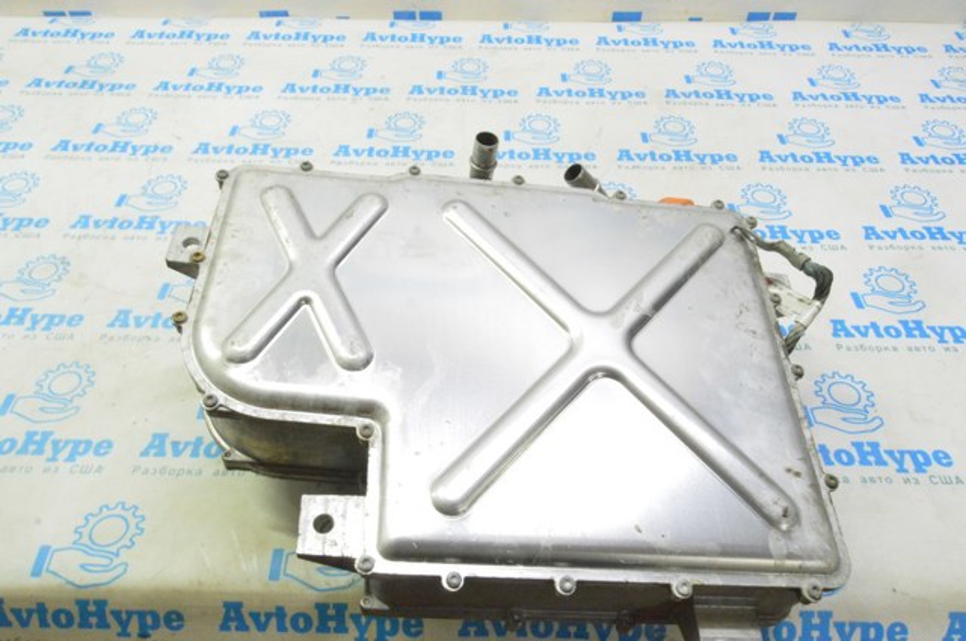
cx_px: 483
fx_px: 724
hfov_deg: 67.4
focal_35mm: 27
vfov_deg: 47.8
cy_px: 320
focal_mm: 18
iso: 6400
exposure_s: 1/20
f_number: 20
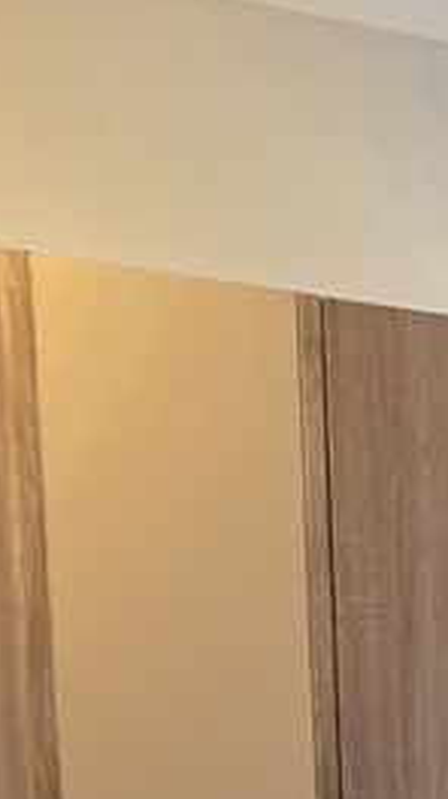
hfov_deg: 10.2
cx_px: 678
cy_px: 1280
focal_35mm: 114
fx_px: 2414
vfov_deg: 16.7
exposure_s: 1/100
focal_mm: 6.25
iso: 100
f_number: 1.7
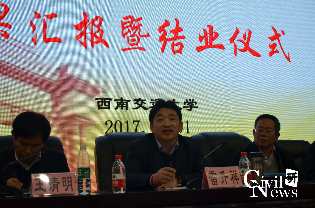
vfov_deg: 20.1
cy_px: 104
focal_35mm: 68
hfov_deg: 29.9
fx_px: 589
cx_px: 158
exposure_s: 1/90
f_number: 5.3
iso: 800
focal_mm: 45
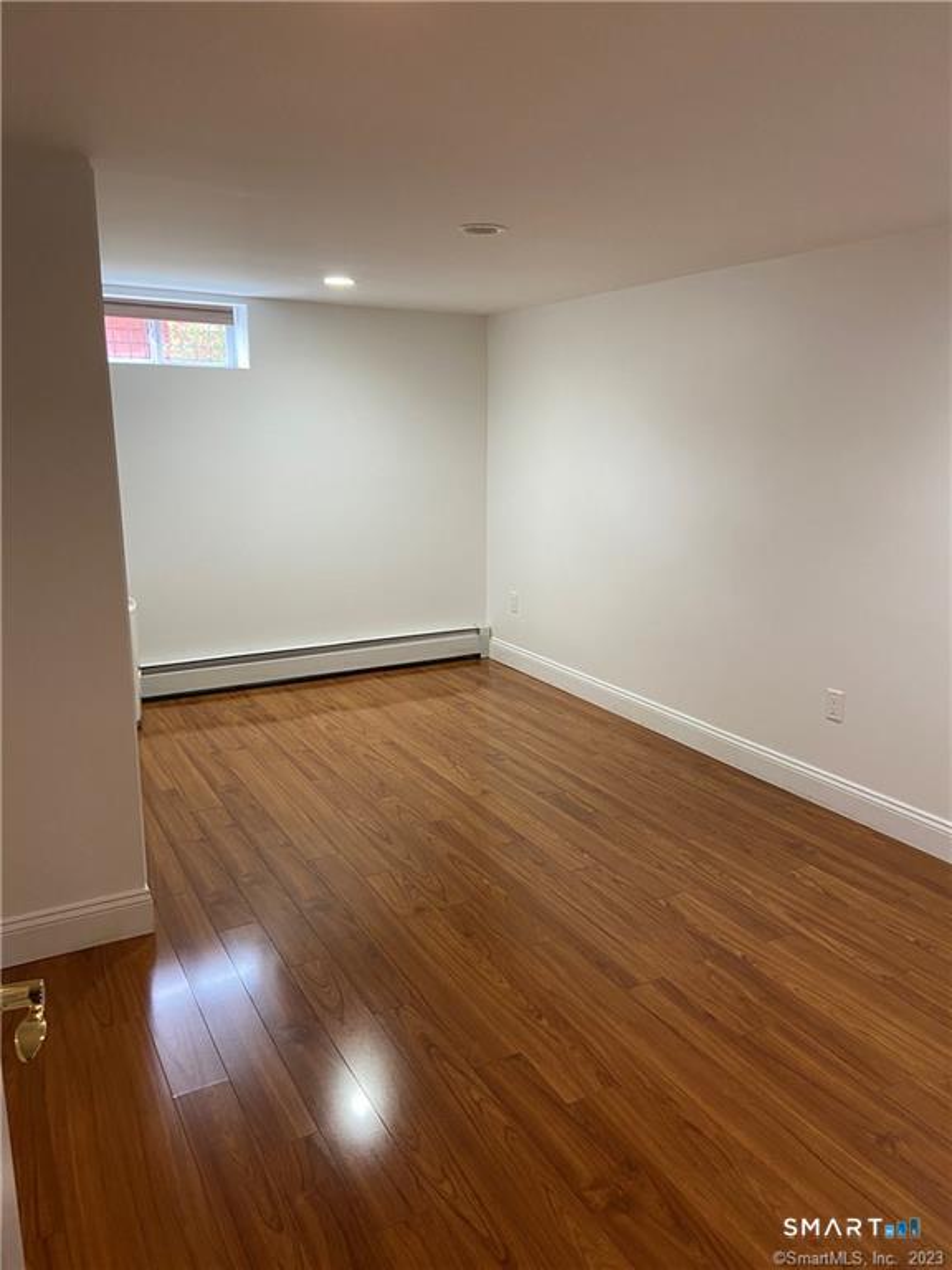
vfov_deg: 67.3
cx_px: 476
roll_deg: +0.9
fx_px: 953
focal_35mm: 26
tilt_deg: -10.4
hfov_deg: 53.1
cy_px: 635
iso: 160
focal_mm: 4.25
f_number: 1.8
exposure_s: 1/60
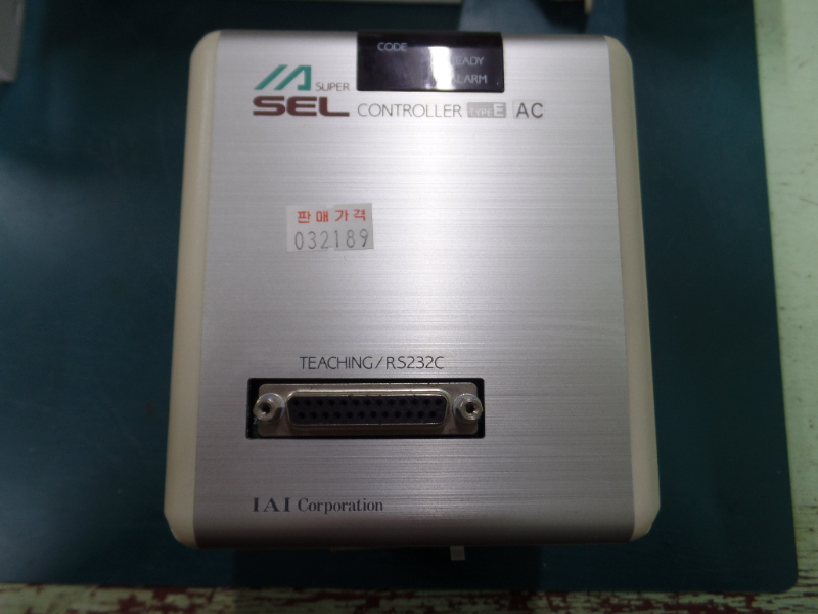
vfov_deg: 58.9
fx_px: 544
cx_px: 409
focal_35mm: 23
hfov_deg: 73.9
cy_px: 307
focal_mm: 4.1
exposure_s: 1/30
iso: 100
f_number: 2.8
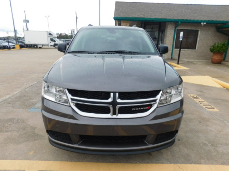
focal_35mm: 23
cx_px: 114
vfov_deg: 58.9
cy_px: 86
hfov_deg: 73.9
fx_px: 152
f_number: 3
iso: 125
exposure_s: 1/320
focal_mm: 4
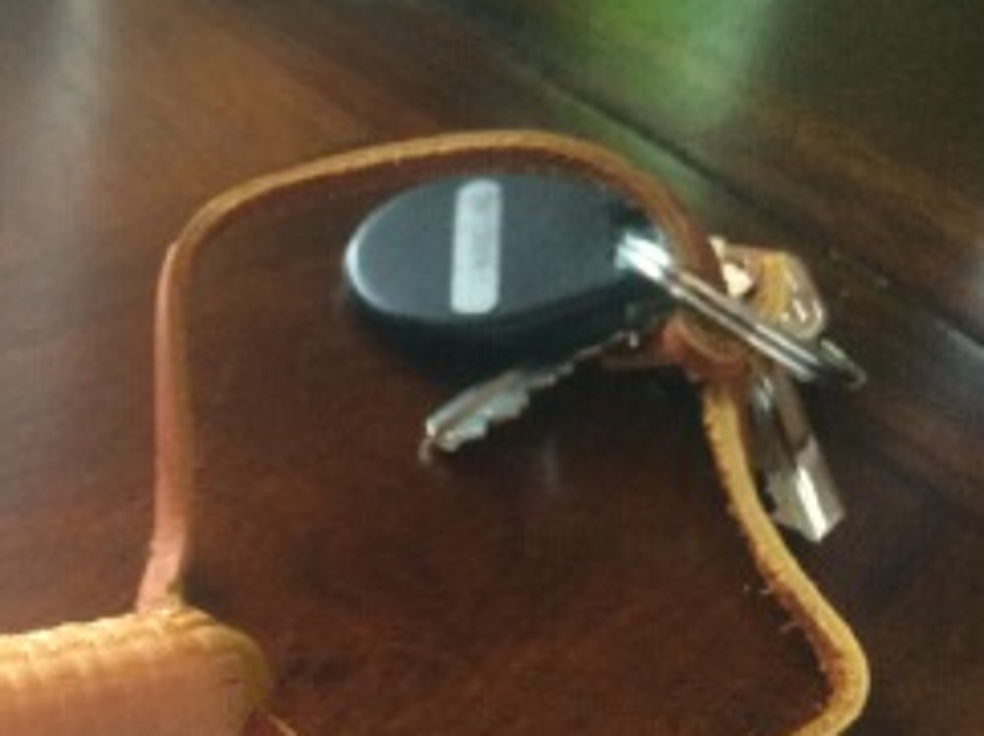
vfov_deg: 22.1
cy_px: 720
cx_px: -67
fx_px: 1817
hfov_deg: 27.9
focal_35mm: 64
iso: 320
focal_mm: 4.15
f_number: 2.2
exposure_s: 1/30
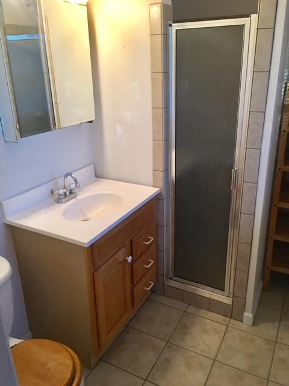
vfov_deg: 61.7
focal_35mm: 29
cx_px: 144
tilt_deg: -20.4
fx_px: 323
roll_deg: +0.6
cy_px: 193
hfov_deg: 48.2
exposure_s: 1/15
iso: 80
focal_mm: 4.15
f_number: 2.2
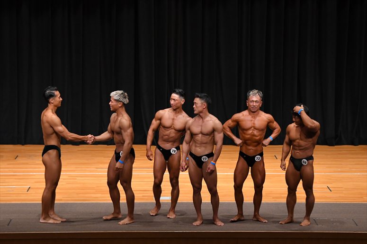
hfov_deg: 14.0
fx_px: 1498
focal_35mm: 147
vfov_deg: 9.3
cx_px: 184
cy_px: 122
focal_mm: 98
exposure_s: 1/400
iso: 4000
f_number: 5.6
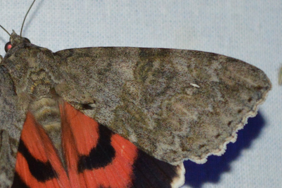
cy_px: 121
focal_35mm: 162
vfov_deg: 8.5
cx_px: 64
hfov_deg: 12.6
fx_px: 1269
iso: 1800
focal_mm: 55
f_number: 5.6
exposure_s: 1/60
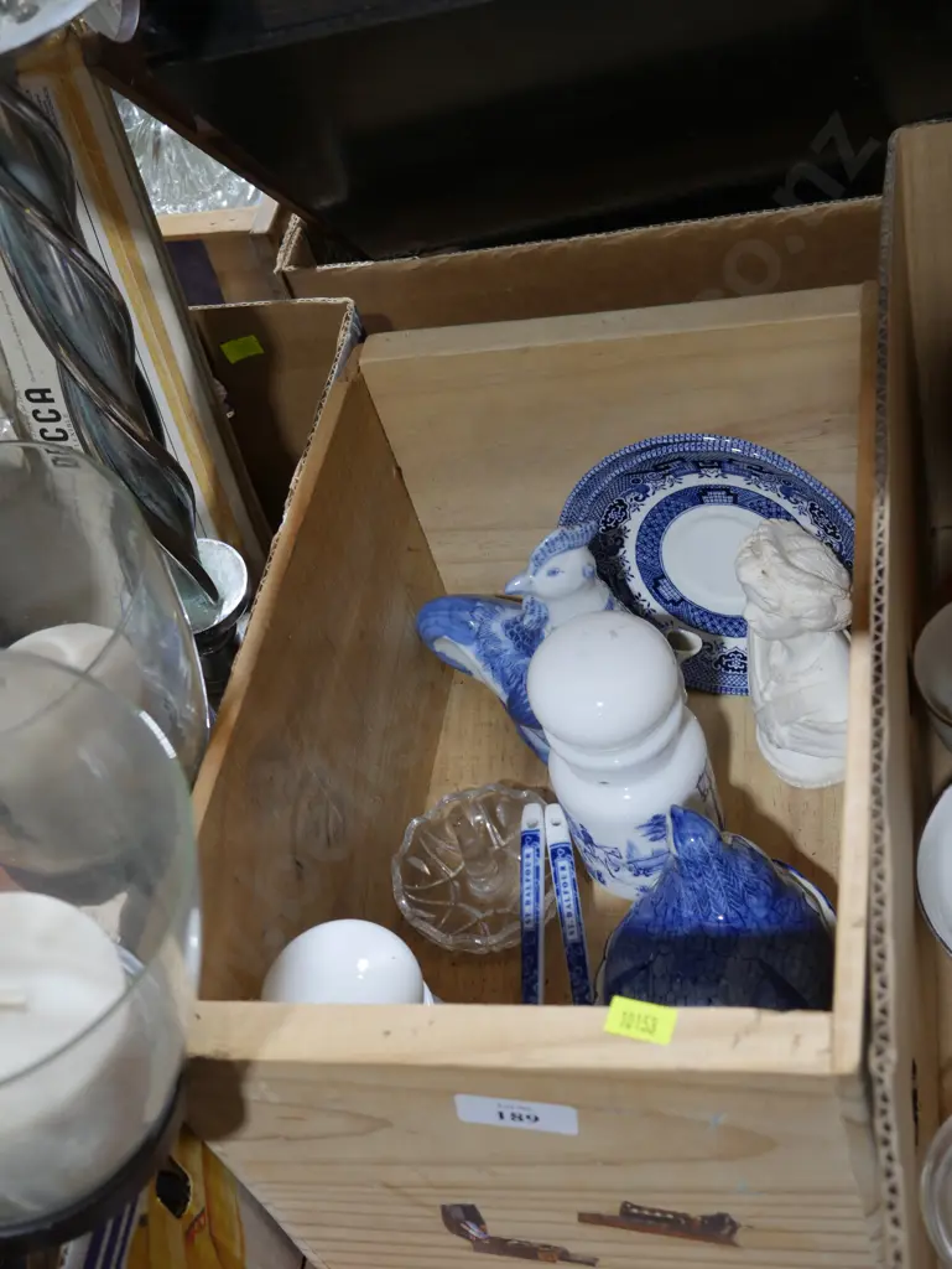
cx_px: 476
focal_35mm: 44
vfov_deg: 42.9
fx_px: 1612
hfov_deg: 32.9
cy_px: 634
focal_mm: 22
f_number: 4.7
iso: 320
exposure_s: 1/60
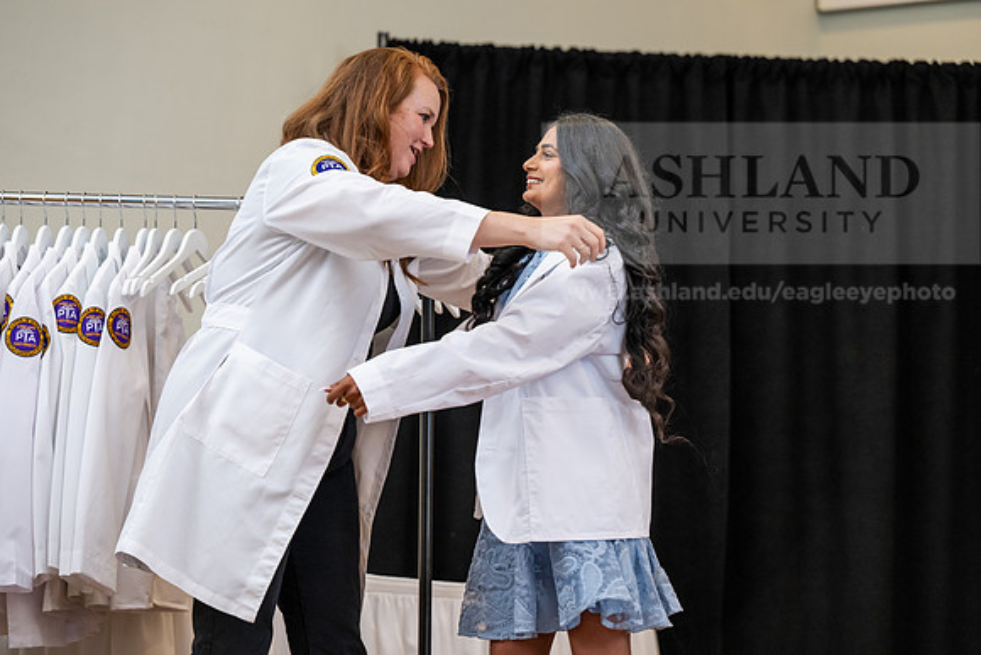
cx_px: 490
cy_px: 328
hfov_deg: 17.1
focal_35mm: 120
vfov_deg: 11.4
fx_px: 3271
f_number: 3.5
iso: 1600
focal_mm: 120
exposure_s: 1/200
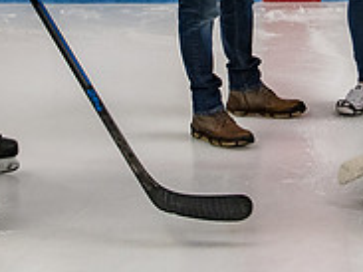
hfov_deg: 13.2
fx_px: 1561
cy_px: -150
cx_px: 315
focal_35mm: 149
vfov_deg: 9.6
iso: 500
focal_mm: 28
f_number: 4
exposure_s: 1/250
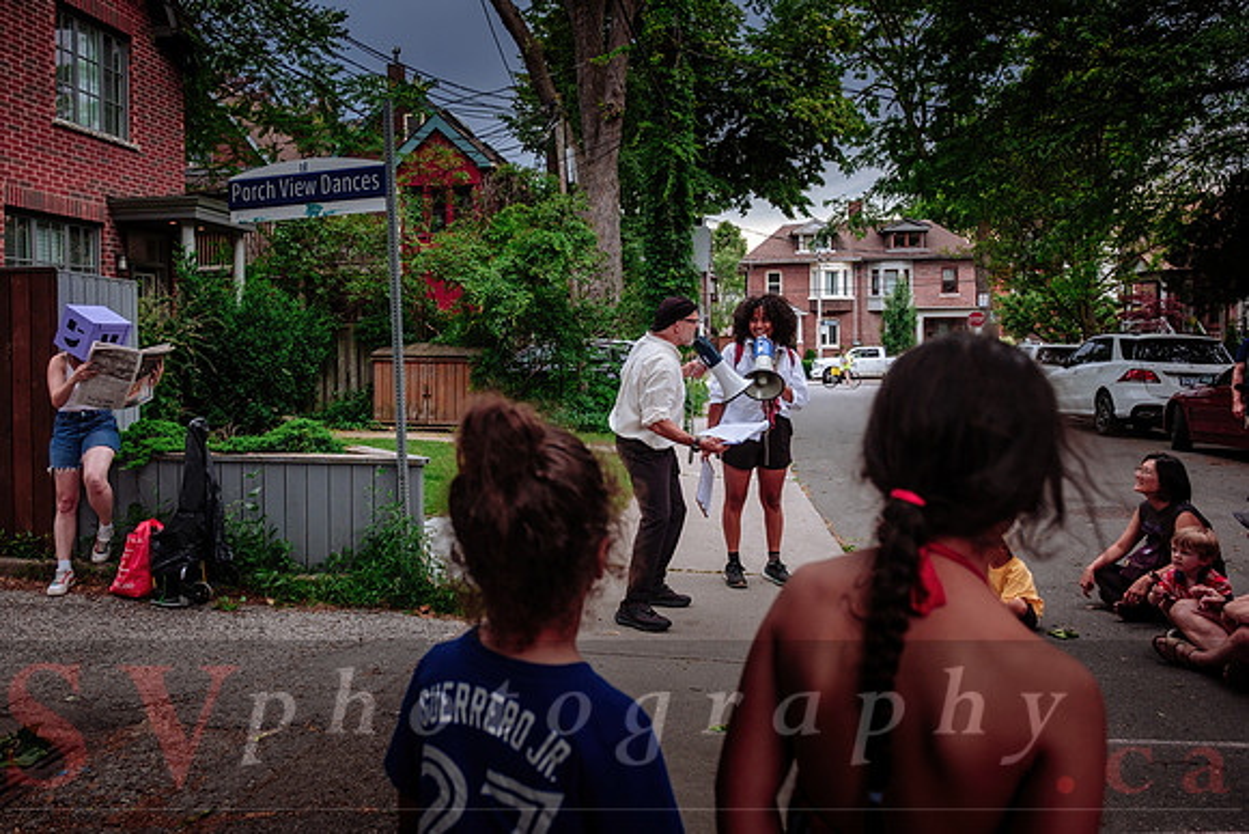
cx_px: 549
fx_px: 1024
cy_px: 373
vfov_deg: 44.2
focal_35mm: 30
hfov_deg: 62.6
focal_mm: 17
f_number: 2.8
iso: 500
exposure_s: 1/500
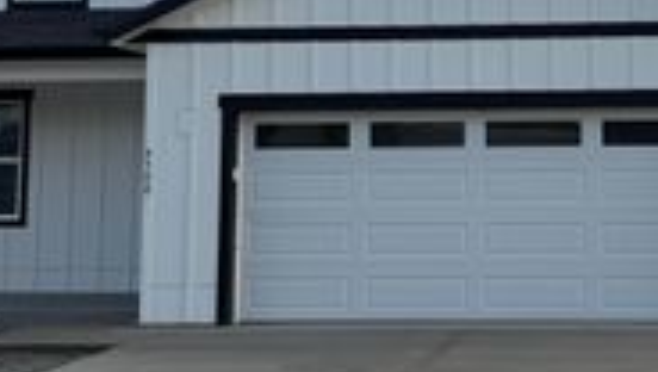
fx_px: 1240
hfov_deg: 28.6
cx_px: 583
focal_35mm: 71
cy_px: 91
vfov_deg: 17.0
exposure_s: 1/3584
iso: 80
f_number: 1.78
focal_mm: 6.76
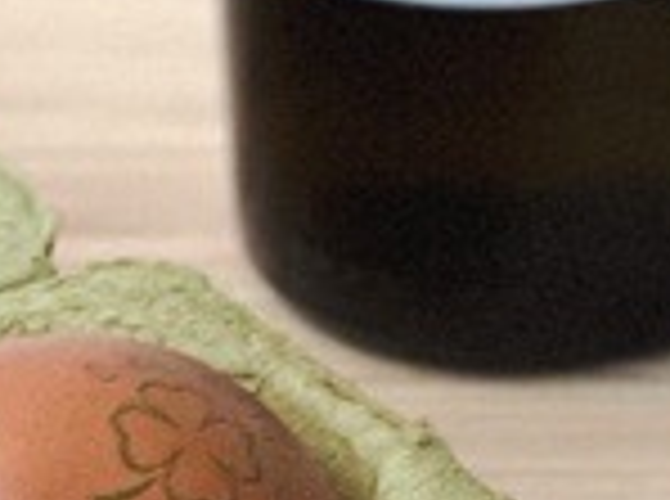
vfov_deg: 2.9
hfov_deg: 3.7
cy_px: 550
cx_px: 2122
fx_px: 10002
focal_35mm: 518
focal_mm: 9
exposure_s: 1/60
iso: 250
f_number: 2.8
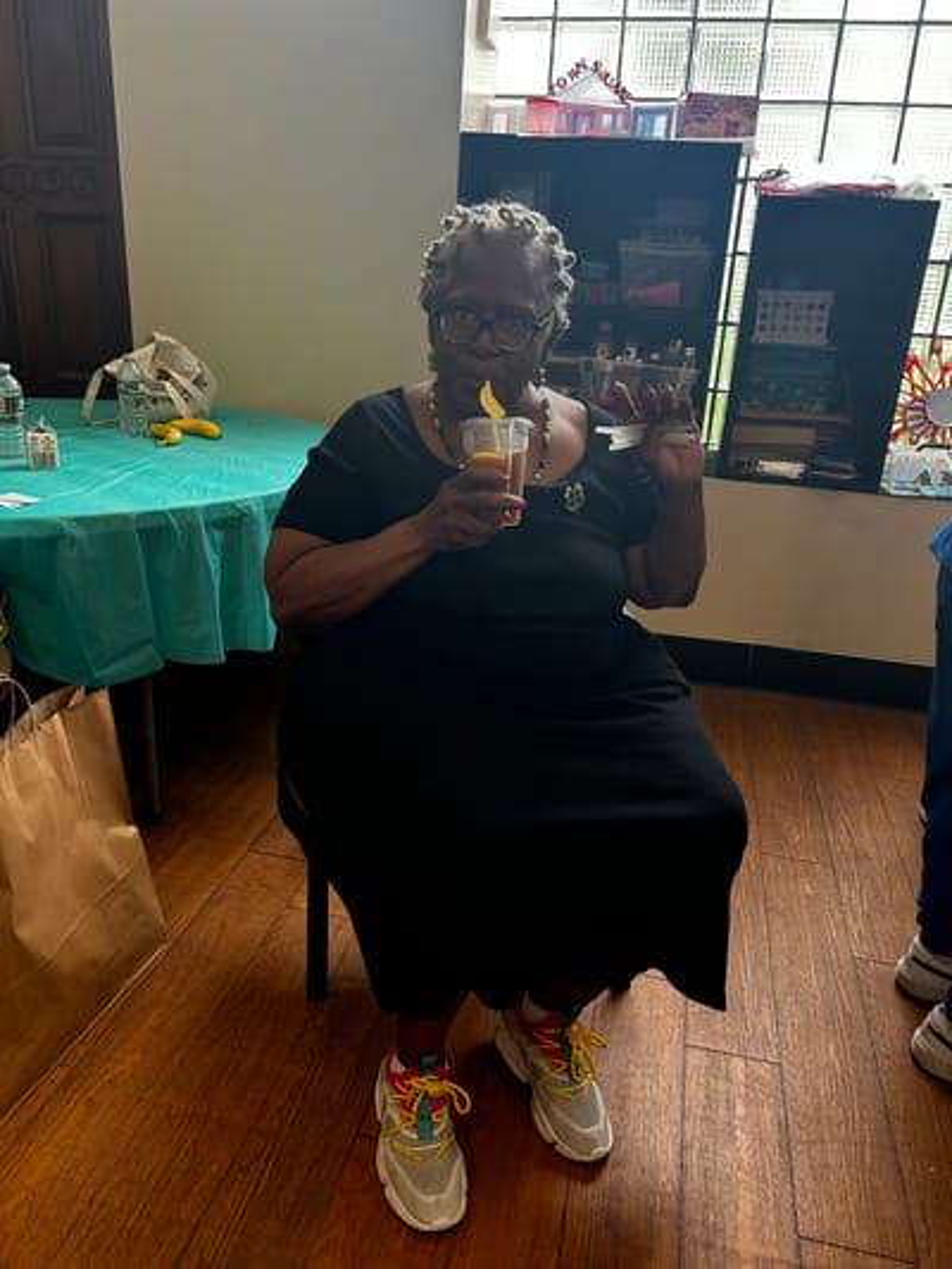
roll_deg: -4.1
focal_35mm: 26
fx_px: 953
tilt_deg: -21.9
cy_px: 634
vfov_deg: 67.3
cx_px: 476
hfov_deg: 53.1
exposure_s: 1/88
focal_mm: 5.7
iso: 125
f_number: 1.5
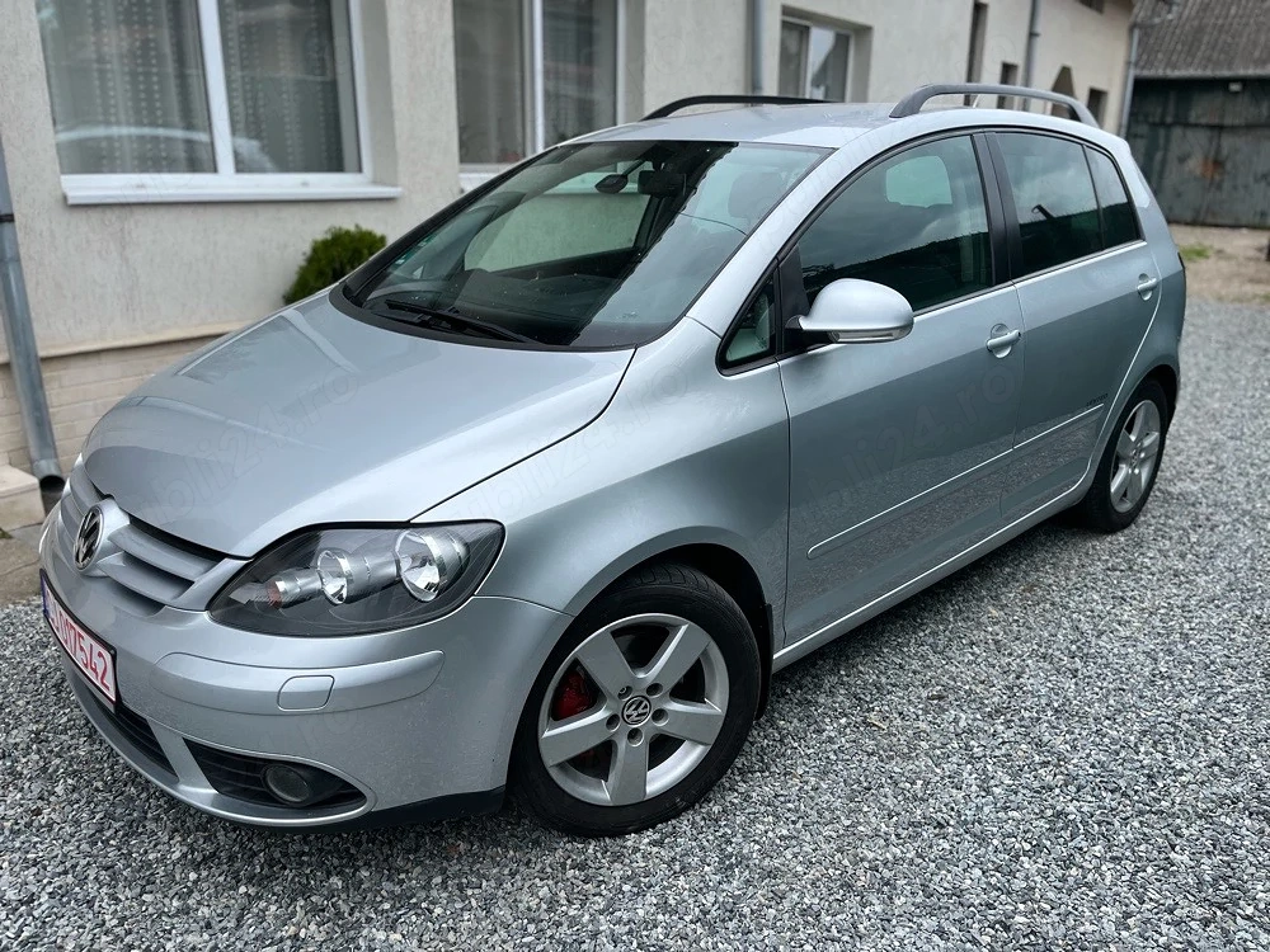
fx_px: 954
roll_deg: -0.3
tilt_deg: -19.1
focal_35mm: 26
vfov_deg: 53.1
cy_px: 476
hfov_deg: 67.3
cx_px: 635
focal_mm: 5.1
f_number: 1.6
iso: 50
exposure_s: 1/1536
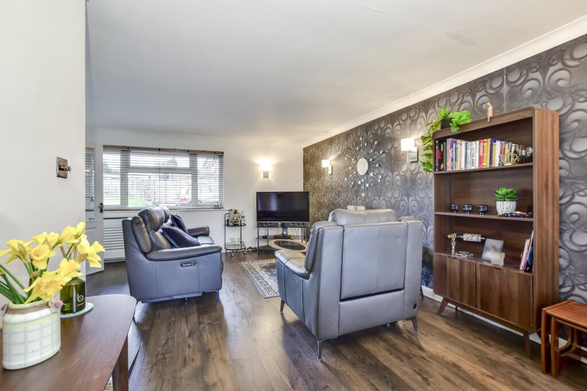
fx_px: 245
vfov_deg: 77.3
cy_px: 196
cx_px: 294
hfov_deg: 100.4
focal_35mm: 15
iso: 640
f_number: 8
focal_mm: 10
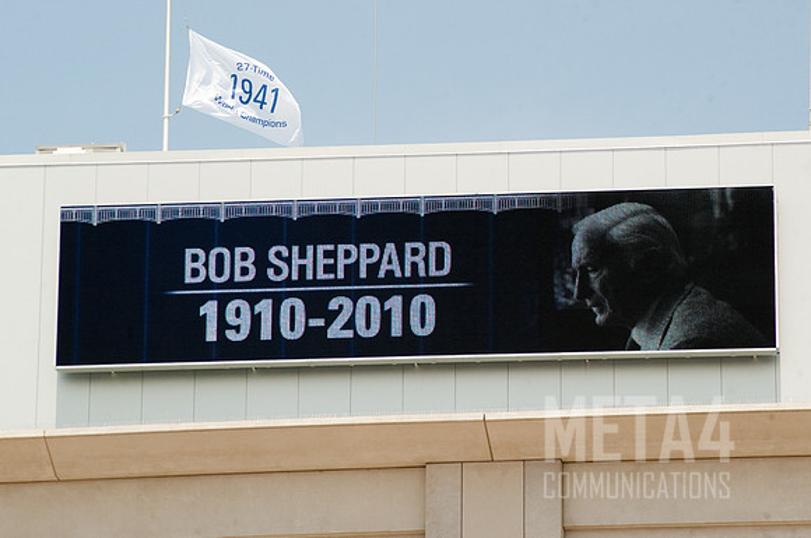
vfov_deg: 6.1
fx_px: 5084
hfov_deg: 9.1
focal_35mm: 226
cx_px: 390
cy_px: 258
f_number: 10
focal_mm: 145
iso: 320
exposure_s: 1/500
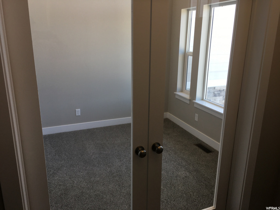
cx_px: 140
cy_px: 105
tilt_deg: -14.8
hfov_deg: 61.7
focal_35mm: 29
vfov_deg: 48.2
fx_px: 235
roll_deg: -0.3
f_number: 2.2
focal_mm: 4.15
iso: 25
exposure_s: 1/60
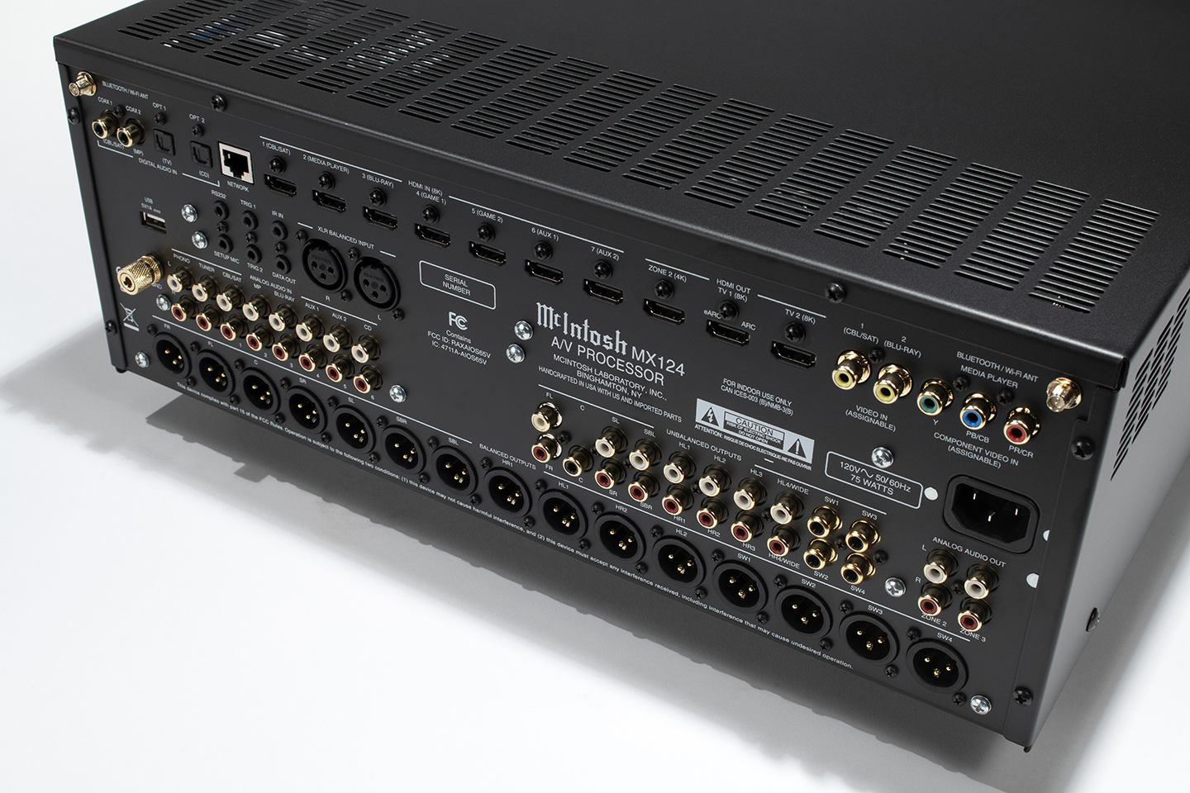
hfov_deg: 43.6
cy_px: 396
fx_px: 1487
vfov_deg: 29.9
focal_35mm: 45
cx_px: 595
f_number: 16
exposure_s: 1/1.67
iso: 200
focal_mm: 45
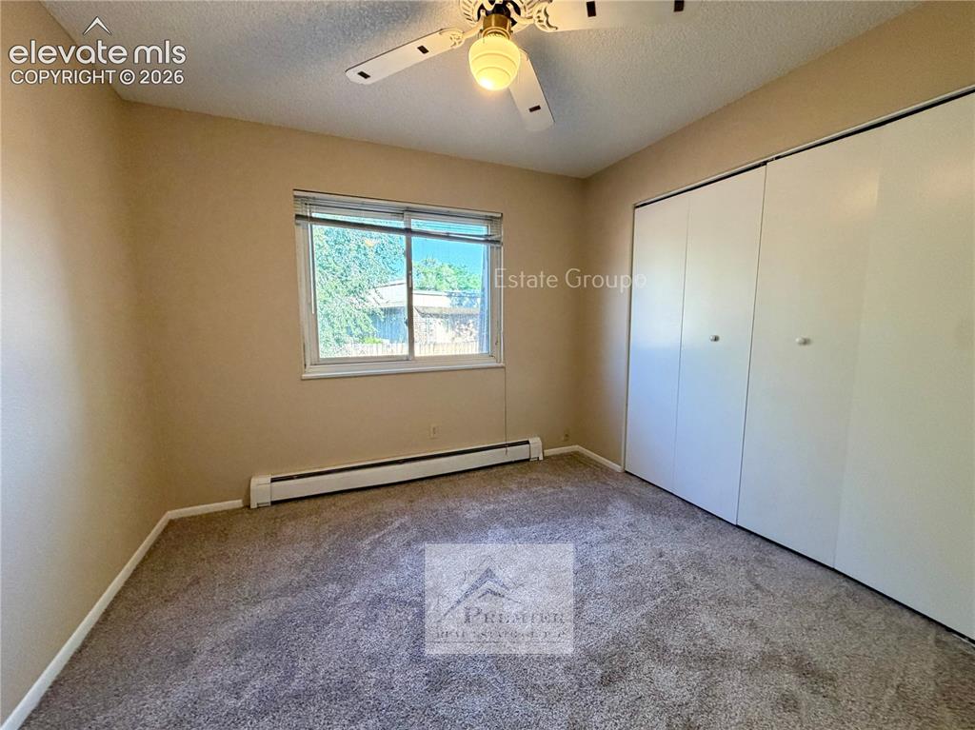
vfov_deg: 85.6
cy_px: 365
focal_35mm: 14
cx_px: 488
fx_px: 394
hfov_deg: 102.1
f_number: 2.2
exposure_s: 1/80
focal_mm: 2.22
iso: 320
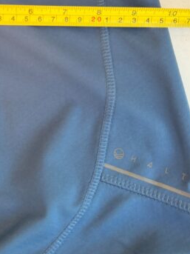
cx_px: 7
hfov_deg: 25.0
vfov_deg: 32.7
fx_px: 410
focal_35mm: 56
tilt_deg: -84.0
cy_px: 29
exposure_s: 1/228
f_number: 1.78
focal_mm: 6.76
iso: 160
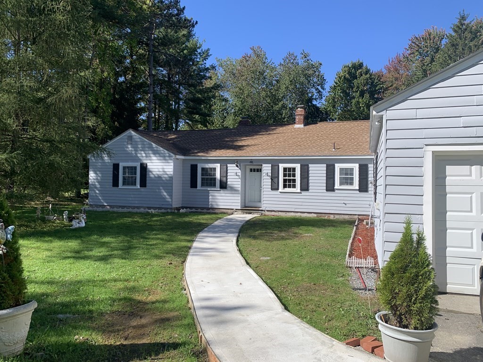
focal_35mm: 26
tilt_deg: +0.0
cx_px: 242
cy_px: 181
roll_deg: -0.6
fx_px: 363
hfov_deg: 67.3
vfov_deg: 53.1
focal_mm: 4.25
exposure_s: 1/1953
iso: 25
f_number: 1.8
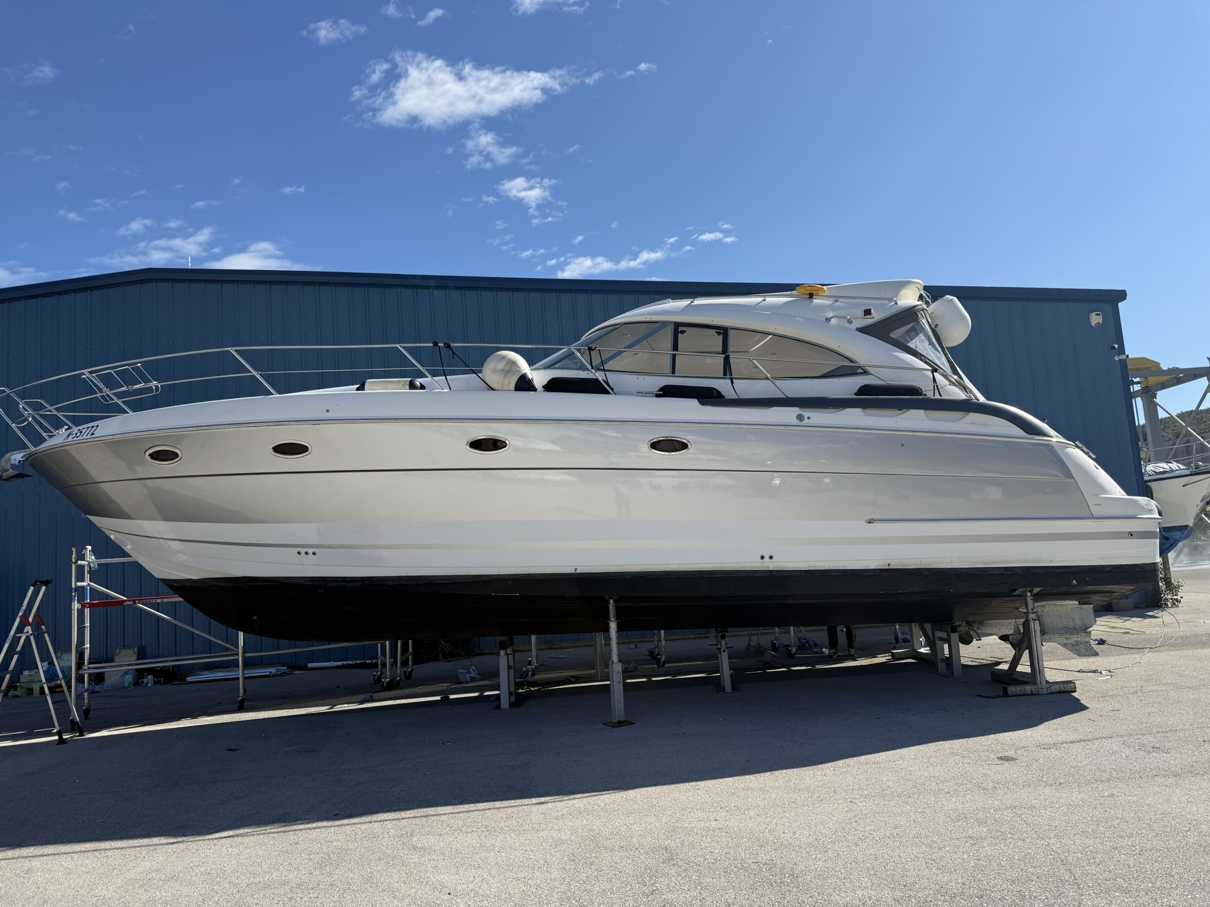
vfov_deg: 56.8
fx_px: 839
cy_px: 454
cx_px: 605
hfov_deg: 71.6
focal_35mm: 24
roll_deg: +4.2
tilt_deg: +8.3
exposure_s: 1/4673
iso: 80
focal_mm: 6.76
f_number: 1.78
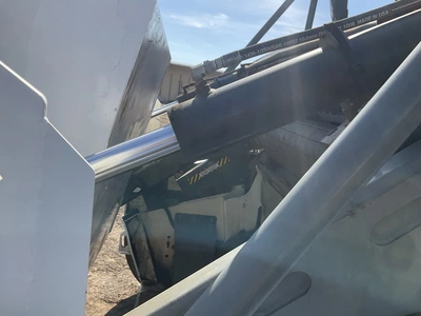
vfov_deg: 48.2
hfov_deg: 61.7
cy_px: 158
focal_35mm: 29
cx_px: 210
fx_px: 353
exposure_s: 1/997
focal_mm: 3
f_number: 1.8
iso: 25
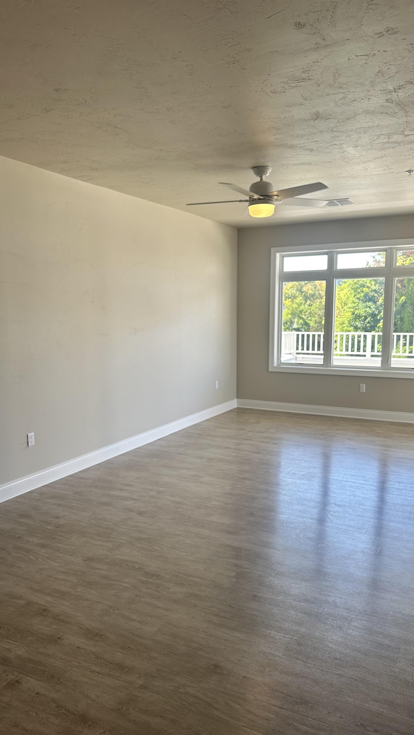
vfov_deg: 69.8
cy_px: 379
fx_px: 527
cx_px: 219
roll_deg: +0.5
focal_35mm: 27
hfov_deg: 42.9
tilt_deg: -5.6
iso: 64
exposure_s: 1/151
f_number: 1.78
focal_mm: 6.86
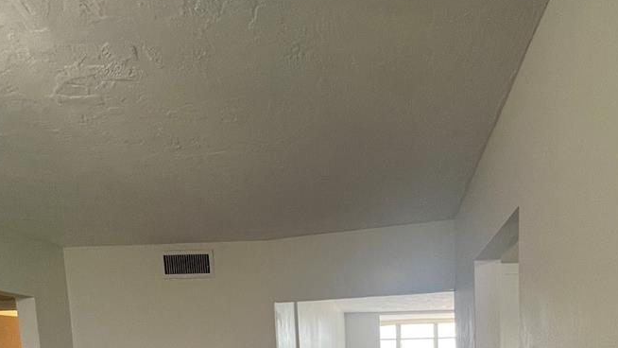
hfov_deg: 70.3
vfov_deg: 35.2
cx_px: 399
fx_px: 426
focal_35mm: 26
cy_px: 417
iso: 80
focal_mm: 1.57
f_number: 1.8
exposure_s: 1/120
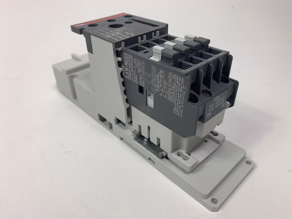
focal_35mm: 26
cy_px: 110
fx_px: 219
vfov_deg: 53.1
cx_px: 146
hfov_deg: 67.3
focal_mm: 4.25
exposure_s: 1/100
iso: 40
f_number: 1.8
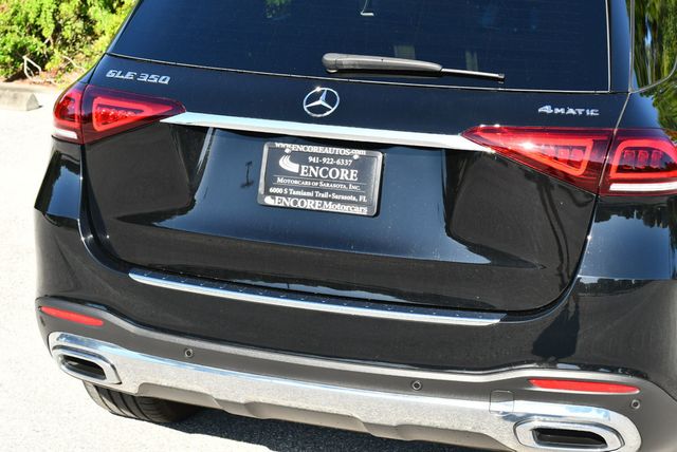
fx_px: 1581
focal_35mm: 84
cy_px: 226
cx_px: 338
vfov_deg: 16.3
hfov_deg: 24.2
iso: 200
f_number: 6.3
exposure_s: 1/250
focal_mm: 42
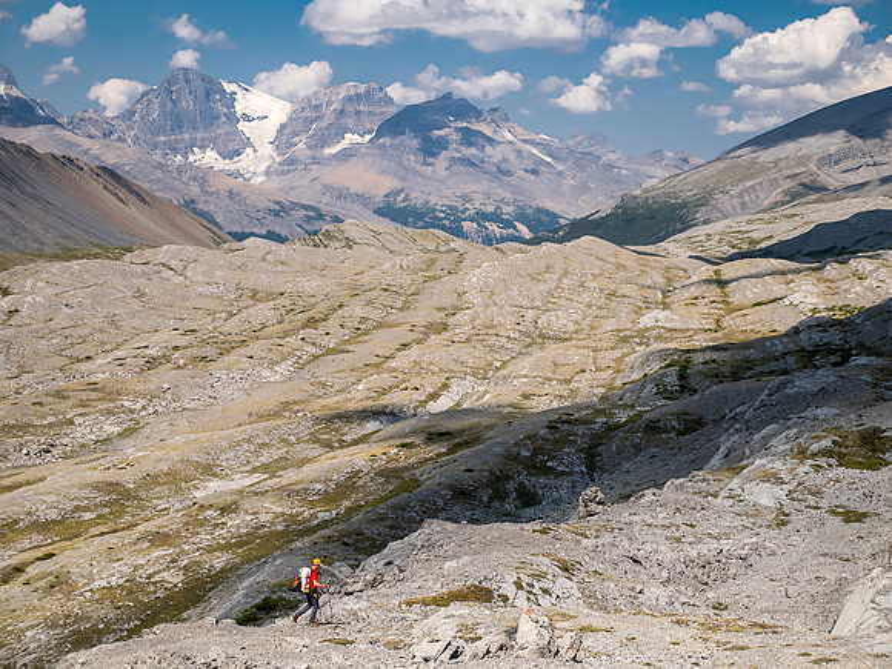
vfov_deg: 22.9
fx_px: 1649
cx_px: 446
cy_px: 334
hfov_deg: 30.3
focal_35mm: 64
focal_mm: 32
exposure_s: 1/320
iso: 200
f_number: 8
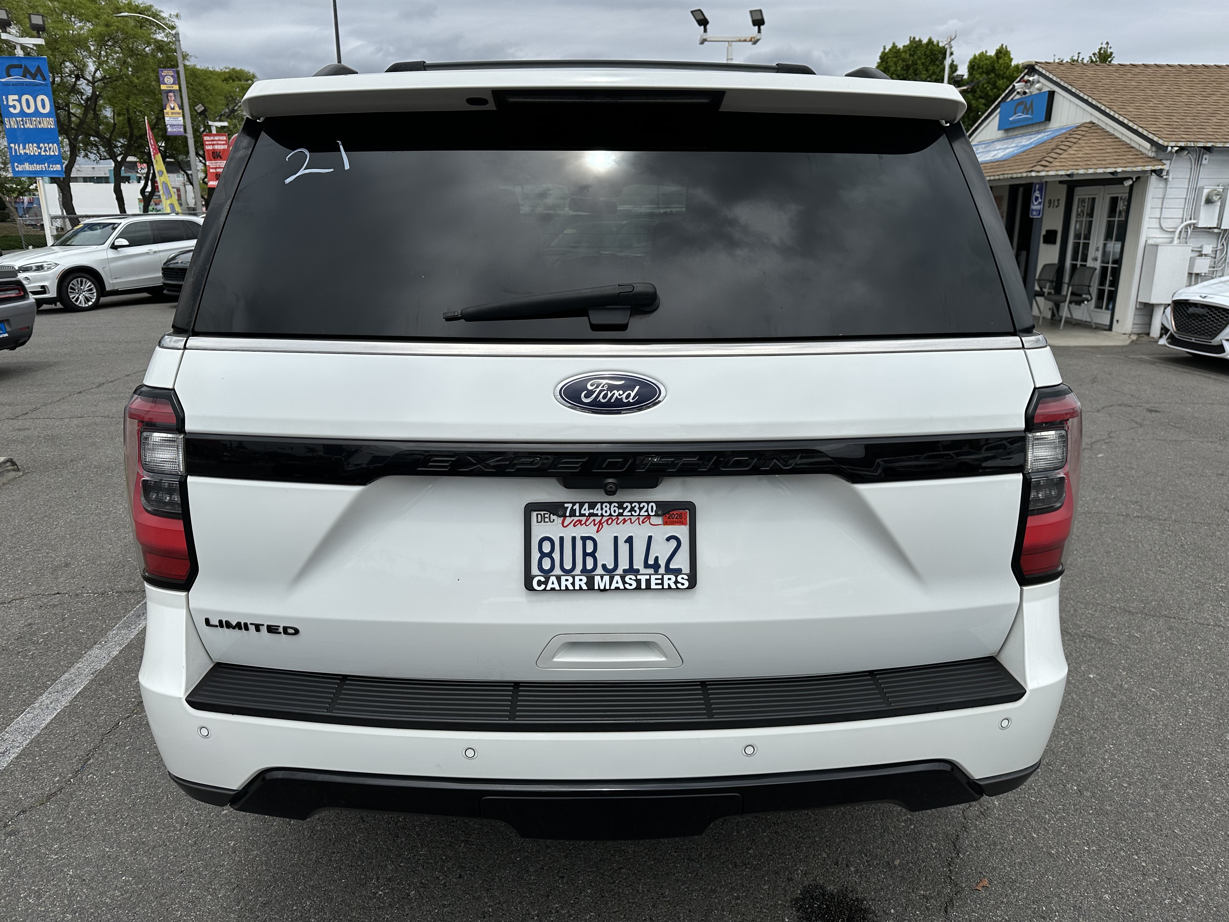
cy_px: 461
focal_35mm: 24
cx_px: 614
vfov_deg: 56.8
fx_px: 852
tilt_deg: -14.3
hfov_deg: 71.6
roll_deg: +0.3
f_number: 1.78
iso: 80
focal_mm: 6.86
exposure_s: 1/8197
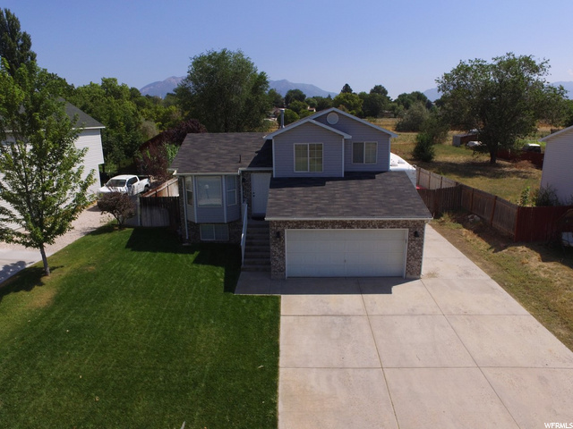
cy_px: 214
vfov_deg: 66.0
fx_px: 331
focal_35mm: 20
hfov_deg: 81.7
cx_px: 286
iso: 100
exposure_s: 1/1965
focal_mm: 3.61
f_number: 2.8
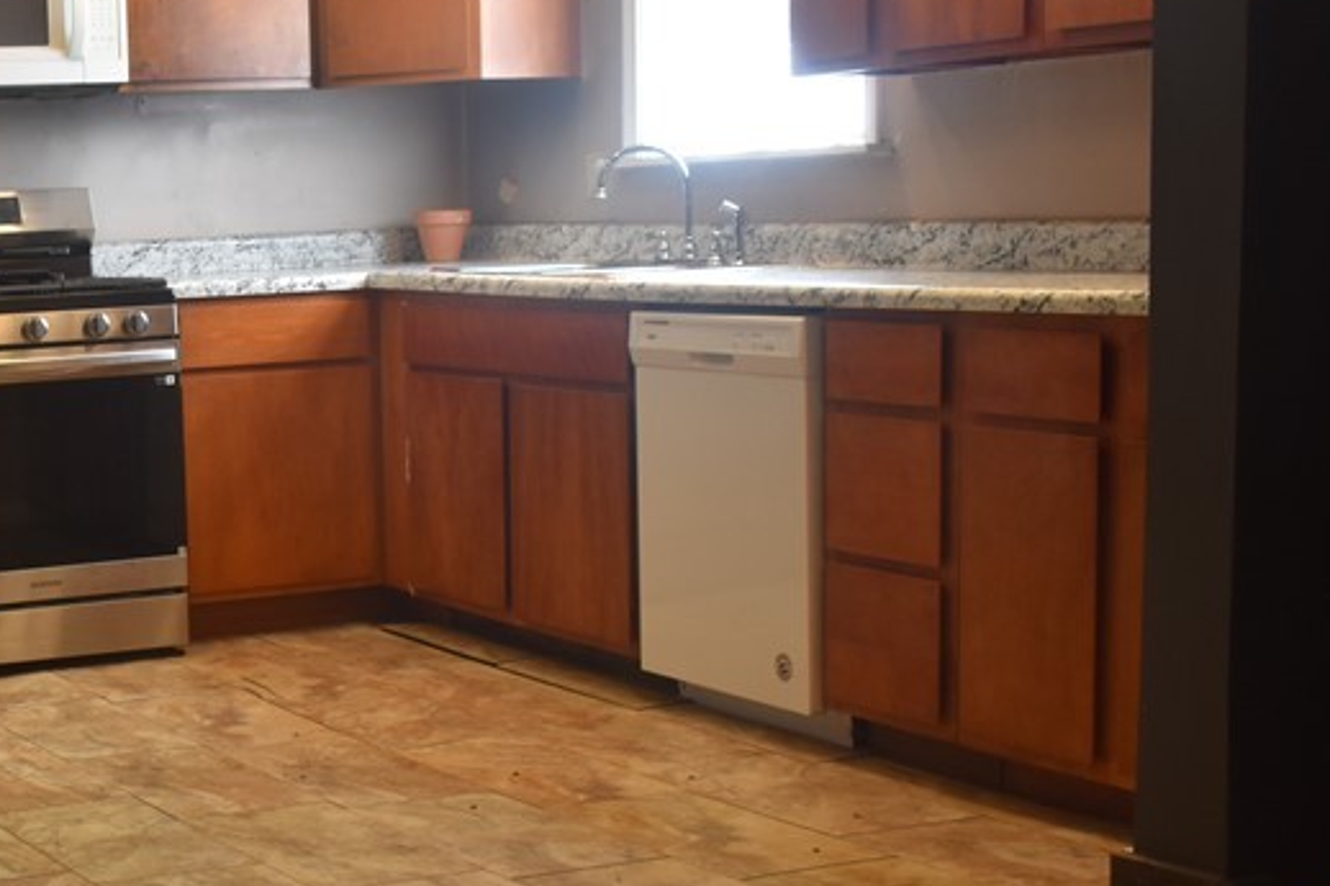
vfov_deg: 20.5
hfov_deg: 28.4
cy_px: 562
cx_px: -36
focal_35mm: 66
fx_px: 2439
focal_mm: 21
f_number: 4
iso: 450
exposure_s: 1/60
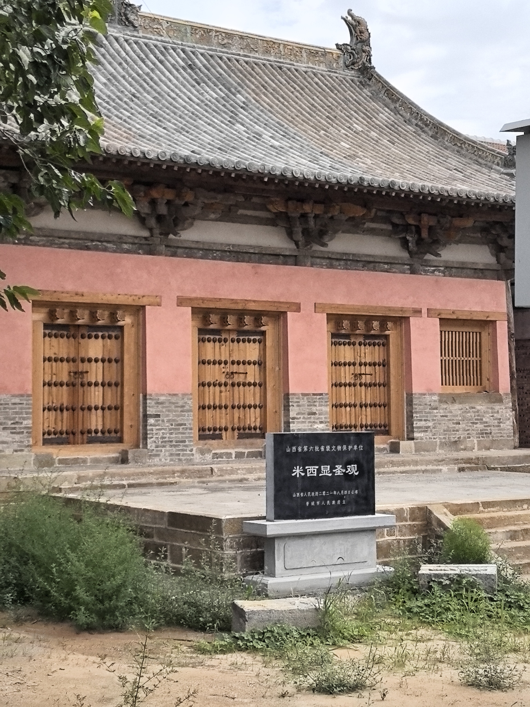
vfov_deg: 31.7
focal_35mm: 61
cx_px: 265
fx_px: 1245
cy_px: 354
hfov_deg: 24.0
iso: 50
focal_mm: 5.75
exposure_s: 1/6536
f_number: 1.4
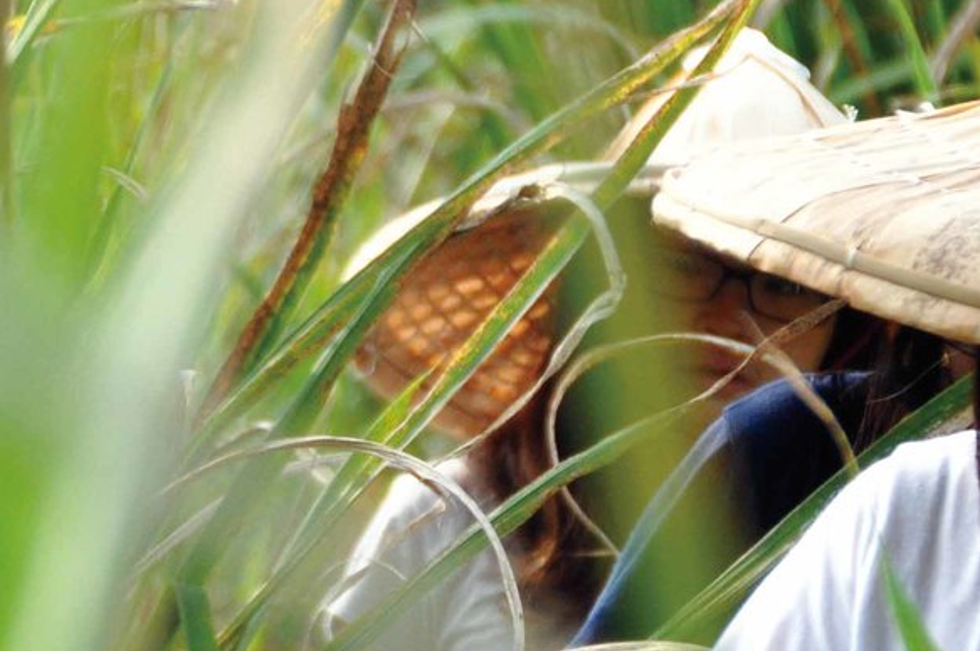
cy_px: 590
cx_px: 565
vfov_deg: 2.8
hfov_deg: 4.2
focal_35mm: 489
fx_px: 13285
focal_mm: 95
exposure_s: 1/1000
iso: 640
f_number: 5.3
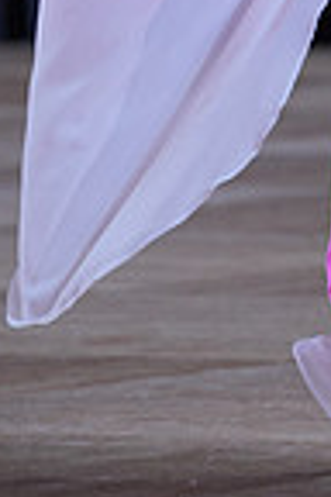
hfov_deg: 1.9
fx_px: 9971
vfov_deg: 2.8
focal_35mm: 723
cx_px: 622
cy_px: -238
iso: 500
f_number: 4
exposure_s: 1/400
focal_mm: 180
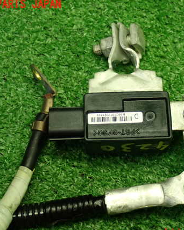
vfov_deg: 25.7
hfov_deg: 20.6
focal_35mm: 74
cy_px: 119
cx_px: 125
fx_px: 503
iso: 400
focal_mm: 9.65
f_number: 3.3
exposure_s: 1/50
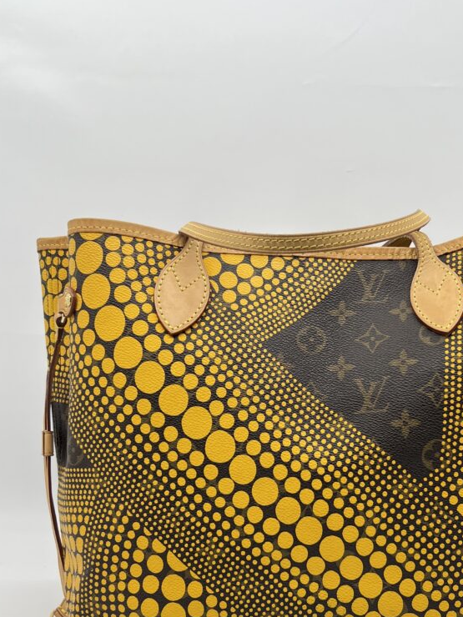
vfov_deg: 50.2
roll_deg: +0.1
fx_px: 642
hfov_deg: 39.2
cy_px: 422
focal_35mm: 36
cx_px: 309
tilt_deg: -10.2
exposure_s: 1/102
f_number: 1.5
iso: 32
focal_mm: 5.7
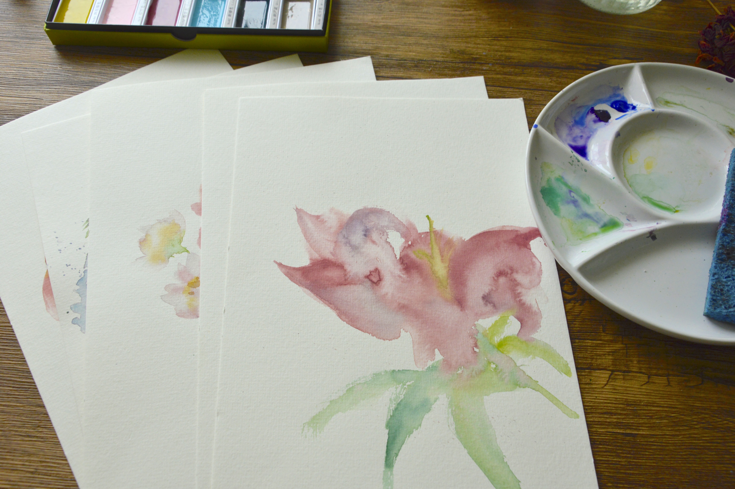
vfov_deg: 41.6
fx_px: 643
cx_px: 368
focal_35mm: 32
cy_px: 244
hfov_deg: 59.5
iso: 400
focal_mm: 21
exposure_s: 1/40
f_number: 6.3
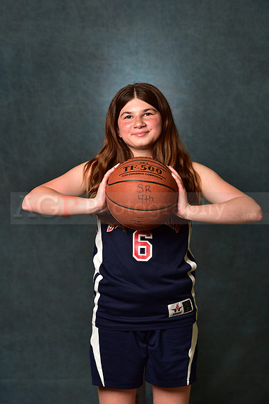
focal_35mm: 98
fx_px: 1098
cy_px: 202
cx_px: 134
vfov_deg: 20.8
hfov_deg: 14.0
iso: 250
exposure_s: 1/160
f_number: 4.5
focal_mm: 98
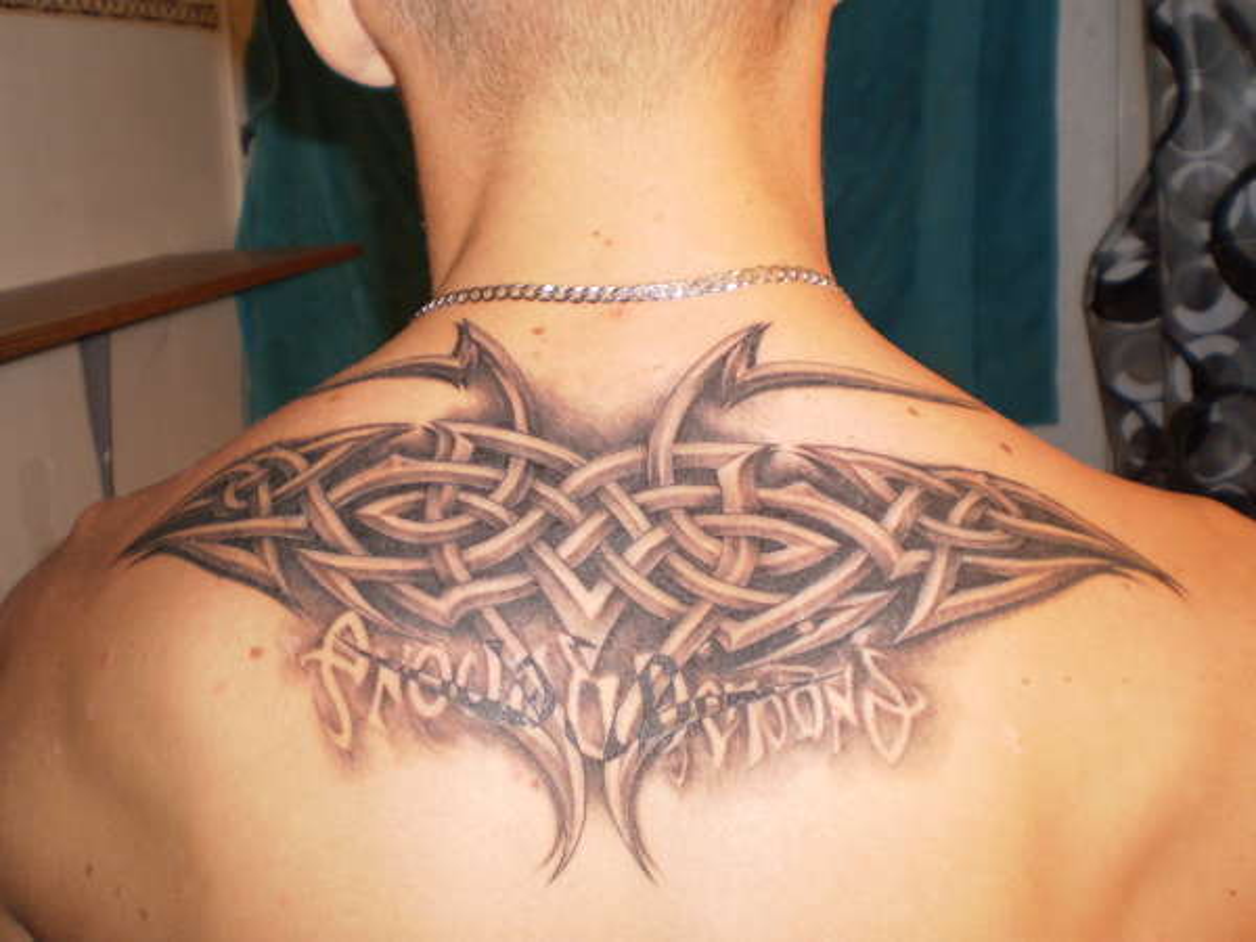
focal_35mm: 36
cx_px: 628
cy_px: 471
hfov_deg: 51.4
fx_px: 1306
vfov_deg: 39.7
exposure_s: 1/30
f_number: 3.1
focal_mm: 6.3
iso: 125
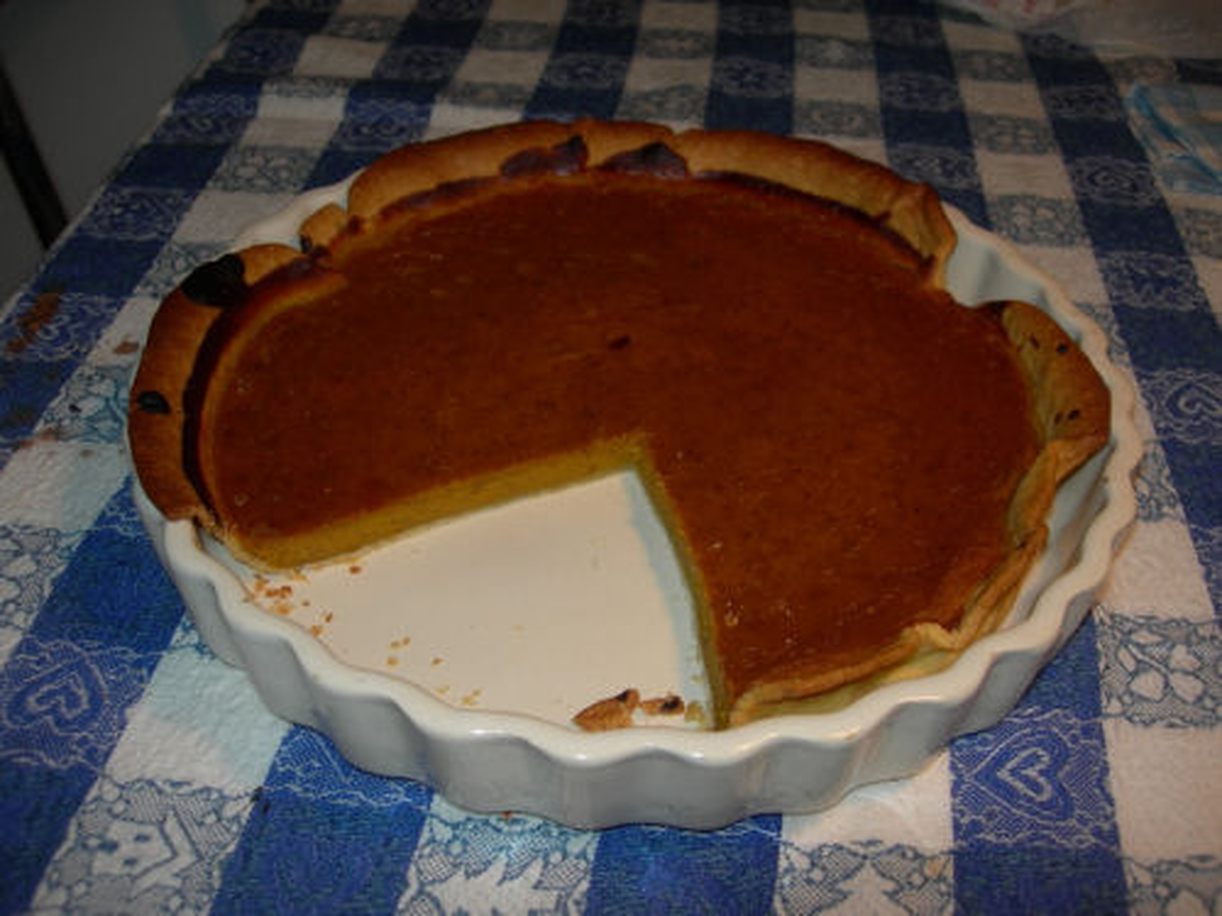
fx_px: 1341
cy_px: 458
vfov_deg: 37.7
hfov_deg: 49.0
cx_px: 611
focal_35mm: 38
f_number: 2.8
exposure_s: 1/60.1
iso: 50
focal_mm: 7.8
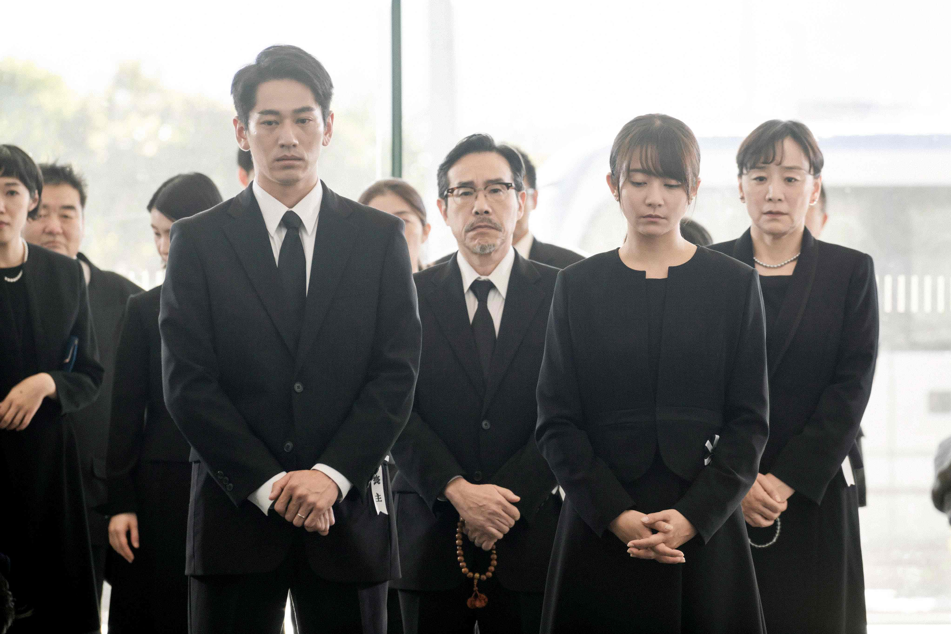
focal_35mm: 197
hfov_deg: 10.4
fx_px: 5203
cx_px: 476
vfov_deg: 7.0
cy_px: 317
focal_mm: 197
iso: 400
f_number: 5.6
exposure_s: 1/100
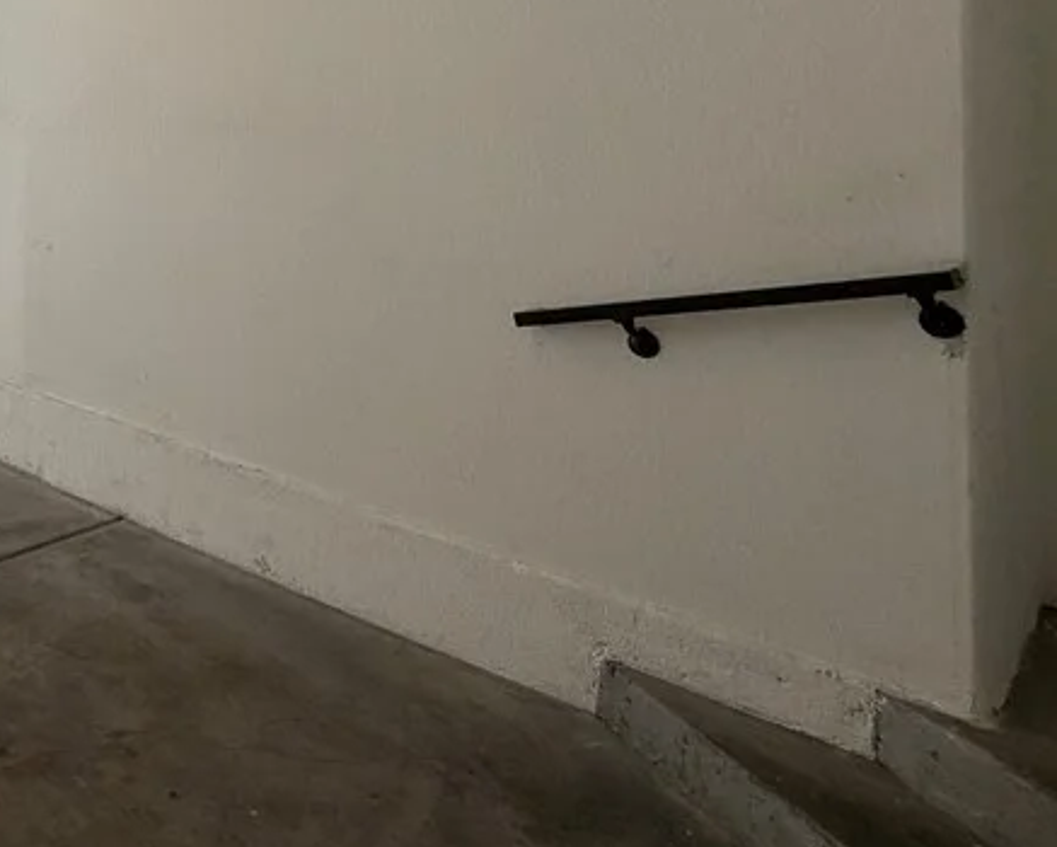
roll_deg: -0.1
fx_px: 1002
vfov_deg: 42.3
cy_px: 97
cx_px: 12
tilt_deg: +1.4
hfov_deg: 46.9
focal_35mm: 32
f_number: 2.2
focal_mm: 2.22
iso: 80
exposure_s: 1/121
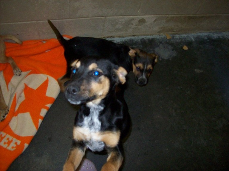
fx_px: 238
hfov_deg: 51.4
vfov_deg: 39.6
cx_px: 114
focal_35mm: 36
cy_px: 86
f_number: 2.7
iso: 200
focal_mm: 6
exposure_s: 1/64
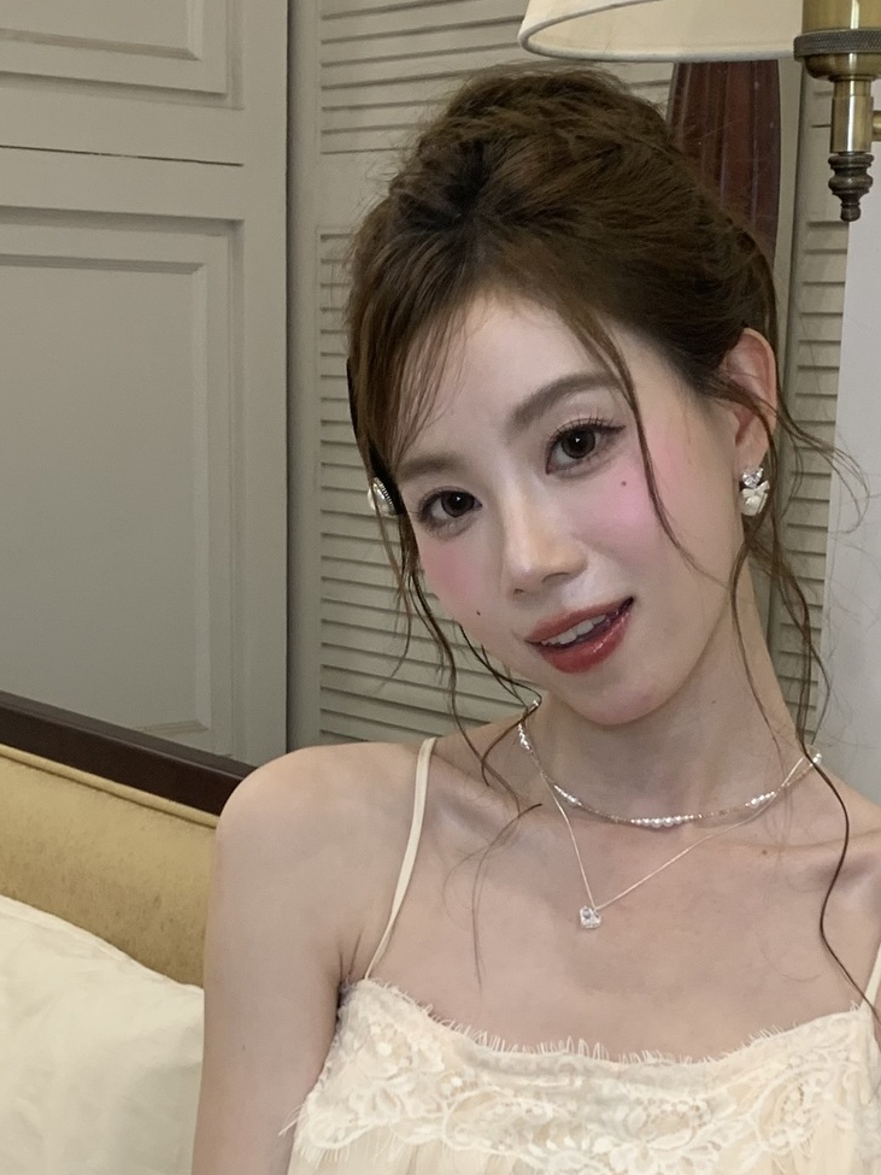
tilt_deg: -14.2
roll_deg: -0.4
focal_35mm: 64
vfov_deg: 29.9
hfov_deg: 22.9
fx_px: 2172
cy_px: 839
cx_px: 459
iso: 80
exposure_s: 1/50
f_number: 1.8
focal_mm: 4.25
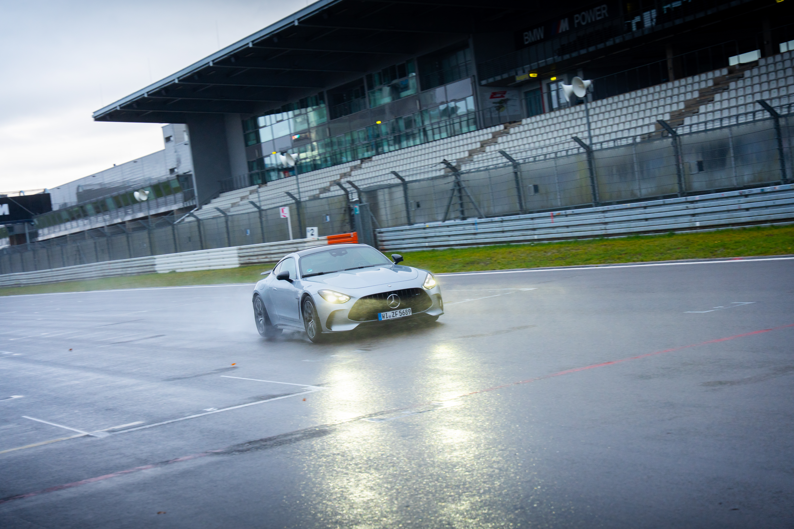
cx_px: 397
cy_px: 264
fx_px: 1544
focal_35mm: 70
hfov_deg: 28.8
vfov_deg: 19.5
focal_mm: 70
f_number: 3.2
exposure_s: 1/320
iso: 800
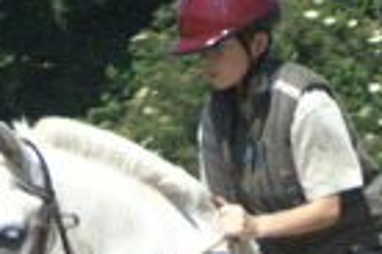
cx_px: 213
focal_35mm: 1369
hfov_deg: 1.5
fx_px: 14525
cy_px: 453
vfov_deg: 1.0
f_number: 10
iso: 1600
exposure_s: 1/2000
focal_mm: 210
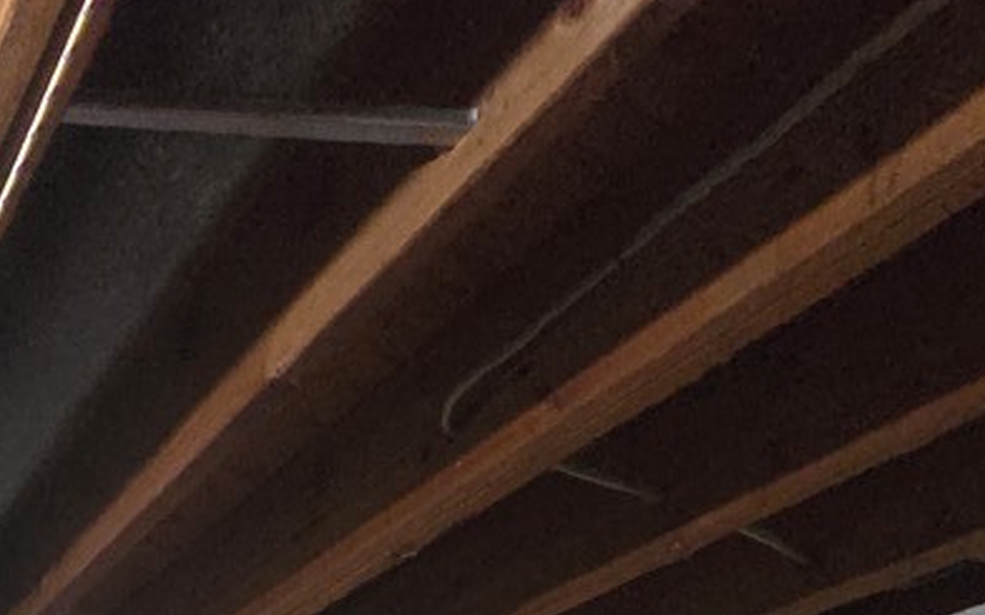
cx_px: 156
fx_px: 966
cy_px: 1250
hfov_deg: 49.8
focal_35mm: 36
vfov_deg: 19.0
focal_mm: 2.2
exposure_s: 1/40
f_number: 2.2
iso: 1600
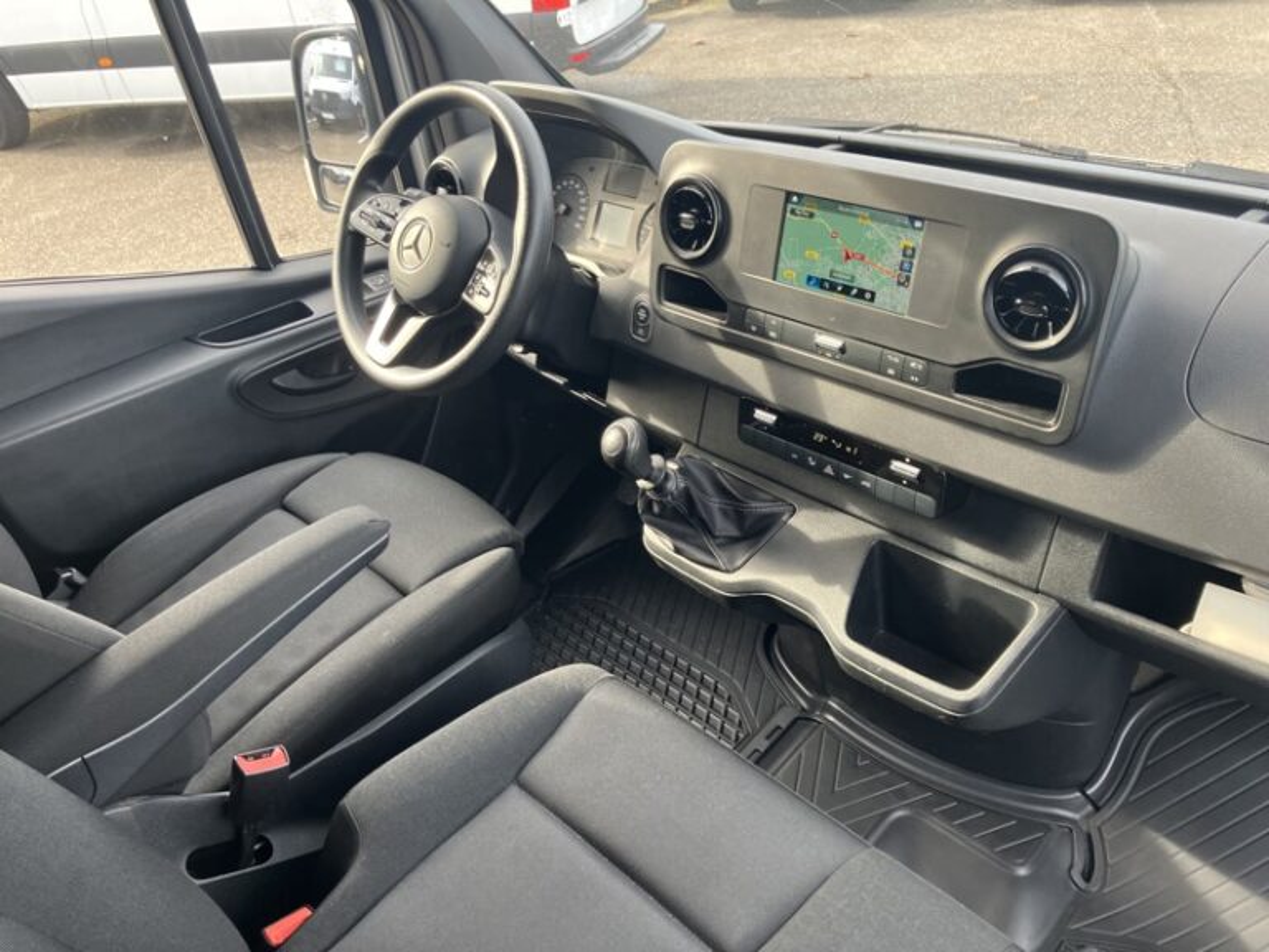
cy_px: 476
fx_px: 1026
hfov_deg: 63.4
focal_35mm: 28
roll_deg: +6.1
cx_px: 634
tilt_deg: -32.9
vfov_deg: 49.7
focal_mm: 3.99
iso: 64
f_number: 1.8
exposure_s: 1/100
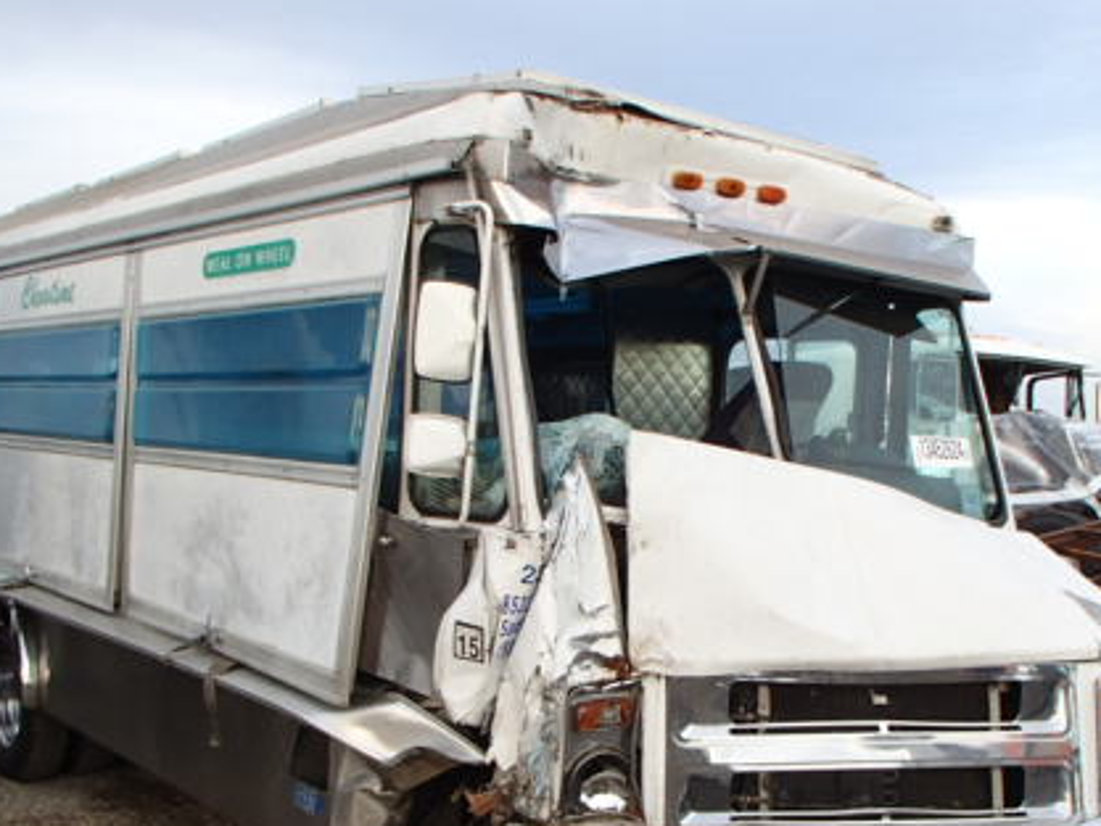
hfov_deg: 43.8
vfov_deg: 33.3
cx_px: 620
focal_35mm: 43
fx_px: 1368
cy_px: 562
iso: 125
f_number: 3.9
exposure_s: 1/60
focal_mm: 5
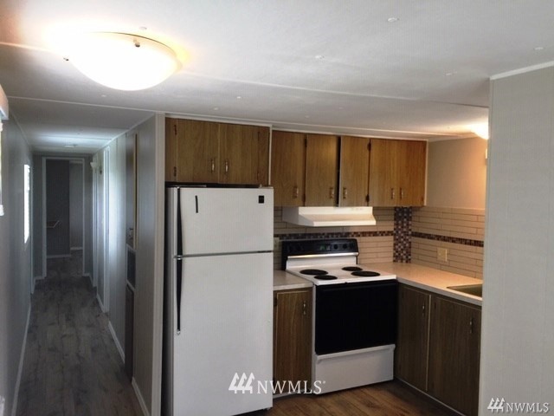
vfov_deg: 48.2
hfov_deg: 61.7
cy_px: 208
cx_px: 277
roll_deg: -1.2
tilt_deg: -3.6
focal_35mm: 29
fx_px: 464
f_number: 2.2
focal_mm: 4.15
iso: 40
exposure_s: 1/30
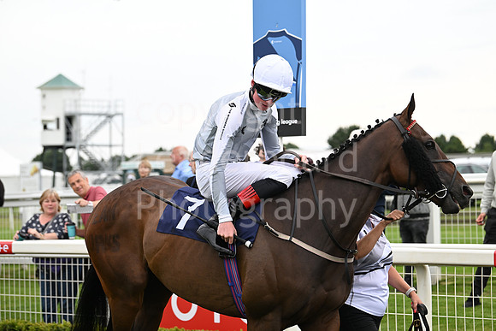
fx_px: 1406
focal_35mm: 102
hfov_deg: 20.0
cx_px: 248
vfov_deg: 13.4
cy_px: 166
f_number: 4.5
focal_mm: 102
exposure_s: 1/640
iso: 800
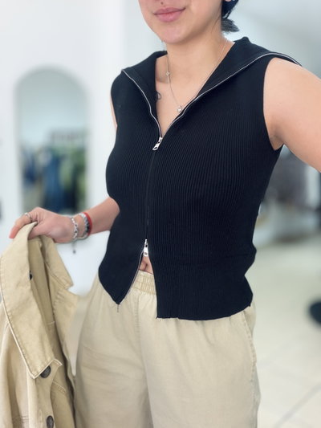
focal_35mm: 30
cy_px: 214
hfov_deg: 46.8
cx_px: 160
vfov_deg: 60.0
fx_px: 371
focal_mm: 2.71
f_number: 1.9
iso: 80
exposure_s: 1/95
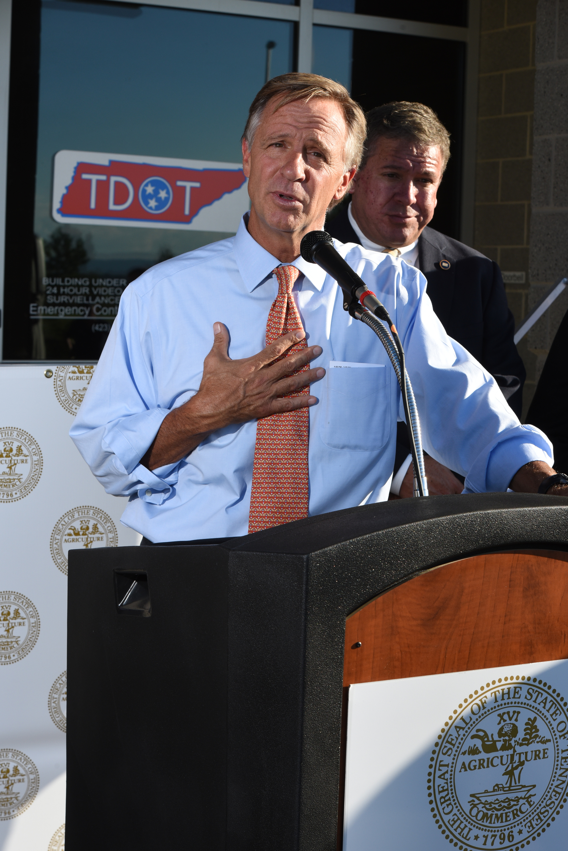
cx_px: 284
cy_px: 426
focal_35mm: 70
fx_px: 1655
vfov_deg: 28.8
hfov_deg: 19.5
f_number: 13
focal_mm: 70
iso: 400
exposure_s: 1/320
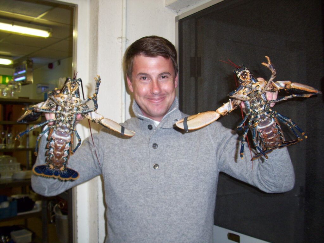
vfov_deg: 41.8
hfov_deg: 54.0
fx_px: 318
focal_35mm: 34
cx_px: 162
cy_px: 122
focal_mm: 5.7
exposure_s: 1/40
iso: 100
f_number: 2.9
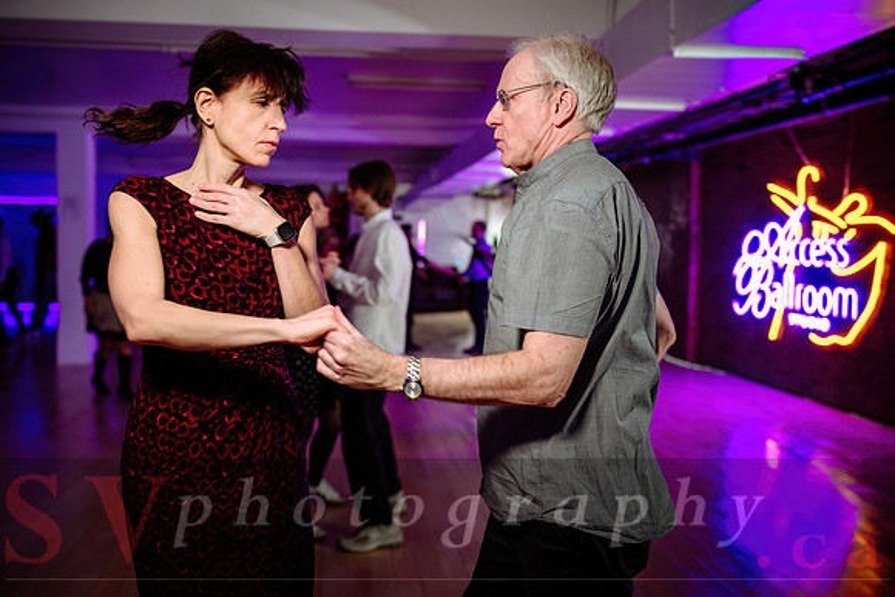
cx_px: 404
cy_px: 276
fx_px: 775
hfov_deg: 59.9
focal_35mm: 31
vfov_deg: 42.1
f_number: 2
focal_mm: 28
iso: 2000
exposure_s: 1/250
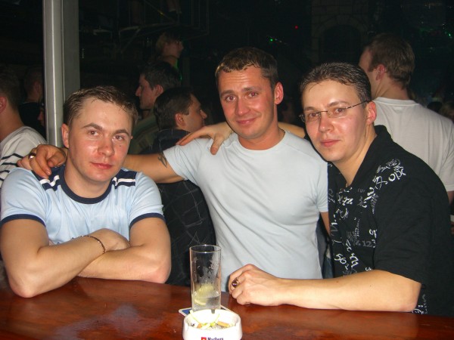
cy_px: 170
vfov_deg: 37.7
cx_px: 227
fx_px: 498
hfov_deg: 49.0
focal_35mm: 38
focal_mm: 7.9
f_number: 2.8
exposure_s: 1/60
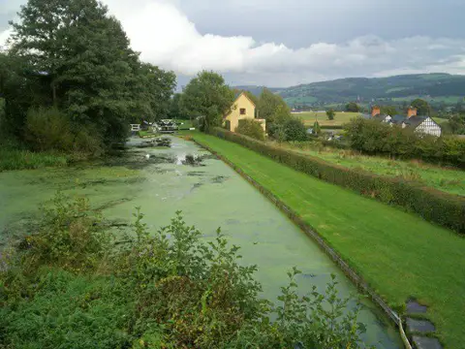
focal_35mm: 36
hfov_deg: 51.4
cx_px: 232
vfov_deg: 39.7
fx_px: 484
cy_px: 174
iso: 100
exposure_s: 1/161
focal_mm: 5.9
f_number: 4.5
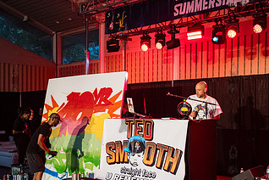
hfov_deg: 40.3
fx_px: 366
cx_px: 119
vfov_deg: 27.4
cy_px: 118
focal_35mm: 49
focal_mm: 26
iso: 6400
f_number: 3.5
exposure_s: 1/640
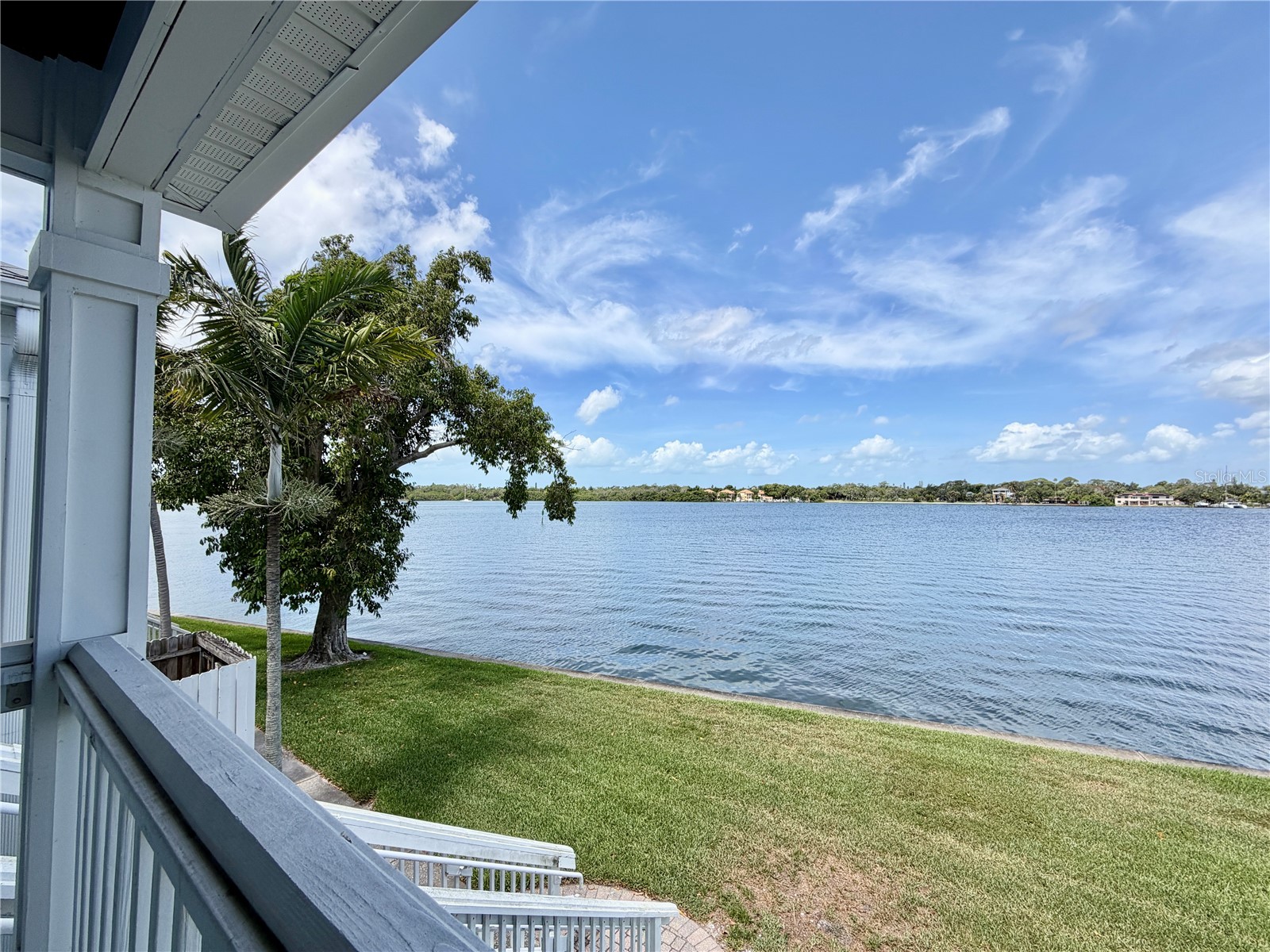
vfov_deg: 85.7
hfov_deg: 102.1
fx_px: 514
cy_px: 476
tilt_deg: +1.7
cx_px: 635
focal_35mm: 14
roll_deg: +0.0
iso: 20
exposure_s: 1/779
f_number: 2.2
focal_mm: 2.22
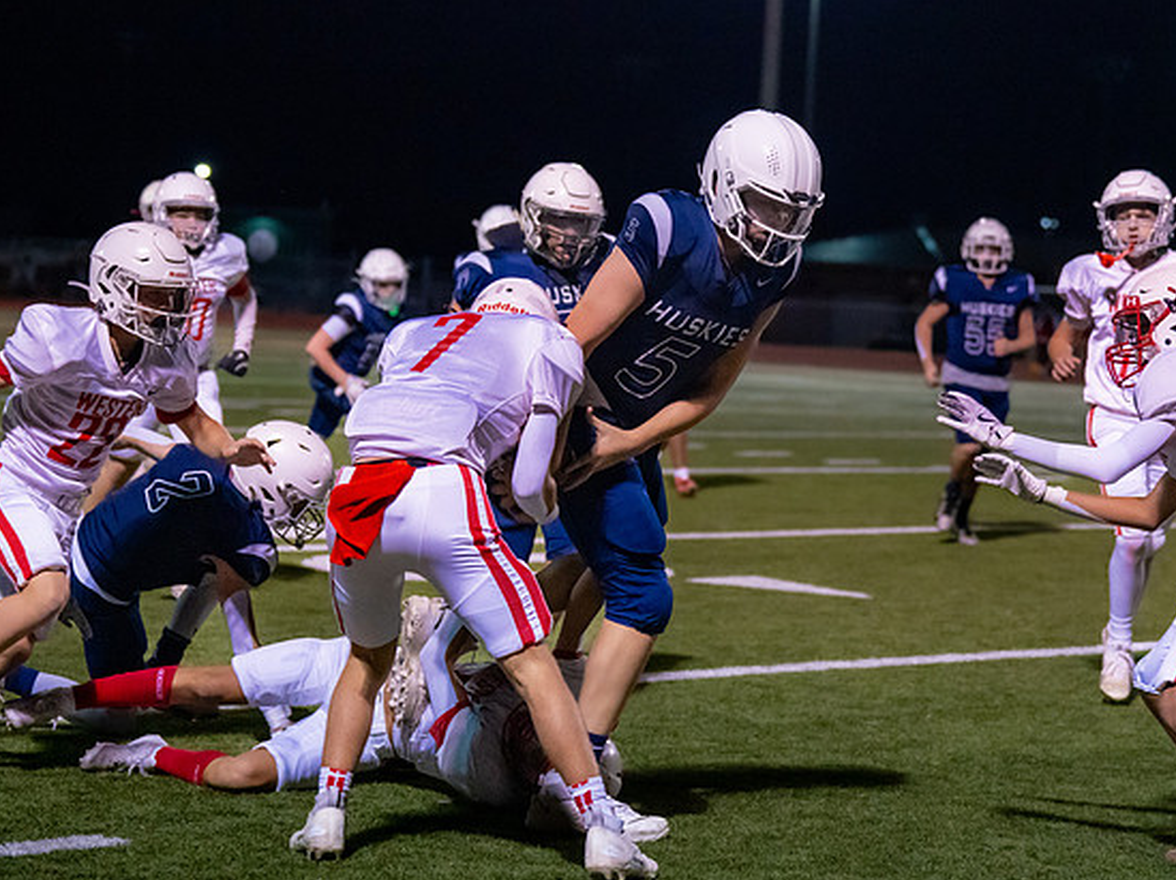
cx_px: 581
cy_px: 415
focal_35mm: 107
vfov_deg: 13.8
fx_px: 3633
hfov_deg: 18.4
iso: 6400
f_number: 2.8
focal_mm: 70
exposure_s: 1/1250
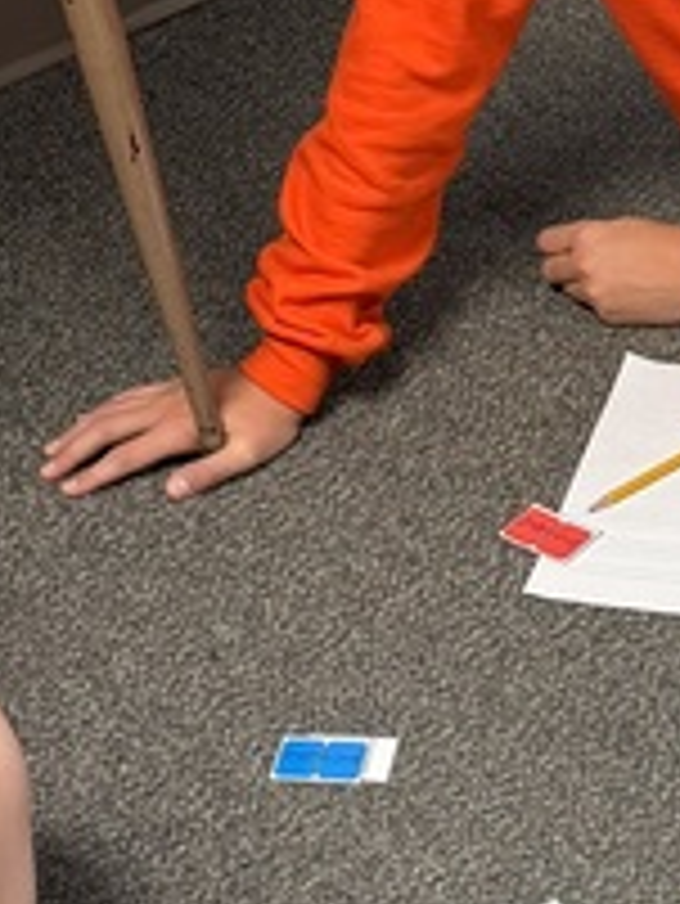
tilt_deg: -46.7
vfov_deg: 15.7
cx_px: 815
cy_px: 1021
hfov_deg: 11.9
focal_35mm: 122
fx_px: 3192
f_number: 1.78
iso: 250
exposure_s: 1/60
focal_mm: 6.76
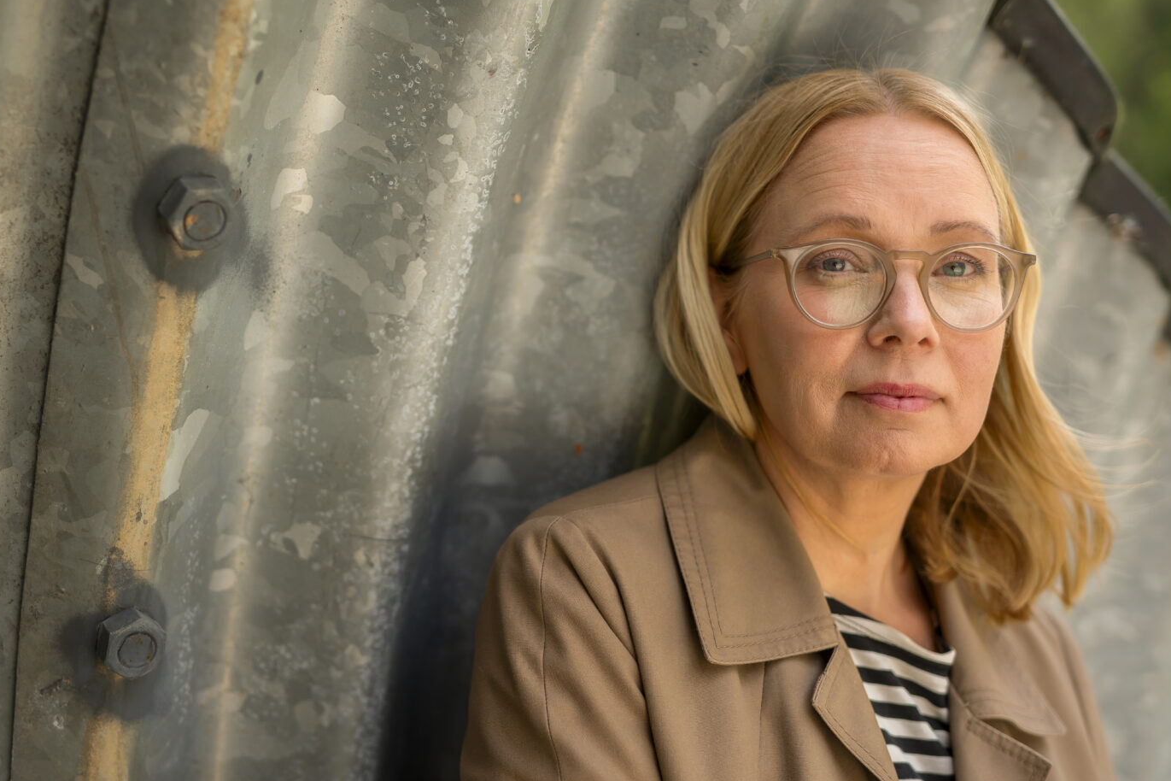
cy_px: 406
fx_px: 1821
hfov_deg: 35.6
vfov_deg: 24.2
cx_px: 540
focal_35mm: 56
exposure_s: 1/1250
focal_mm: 50
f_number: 2
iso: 125
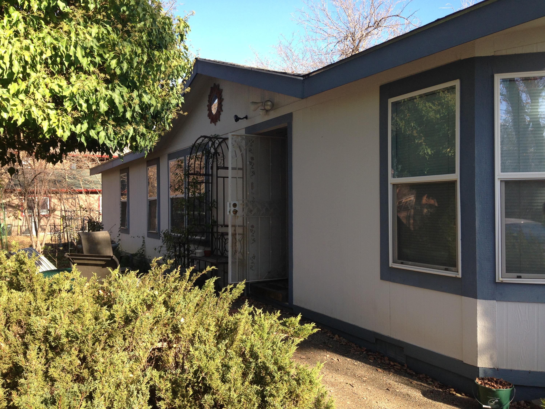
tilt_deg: +1.0
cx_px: 272
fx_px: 520
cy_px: 204
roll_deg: +1.3
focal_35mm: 33
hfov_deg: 55.4
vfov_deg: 42.9
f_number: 2.4
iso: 50
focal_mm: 4.12
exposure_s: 1/393
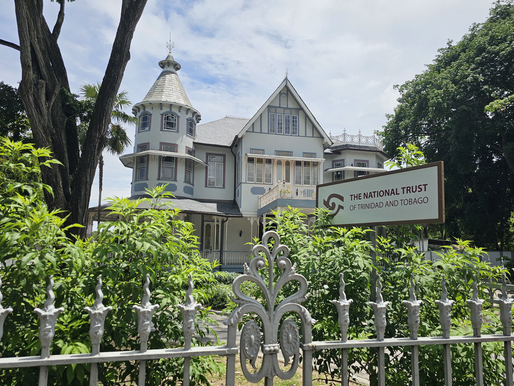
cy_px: 201
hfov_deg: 67.2
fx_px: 386
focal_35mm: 26
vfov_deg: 53.1
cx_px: 272
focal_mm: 6.3
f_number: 1.7
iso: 10
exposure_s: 1/1195
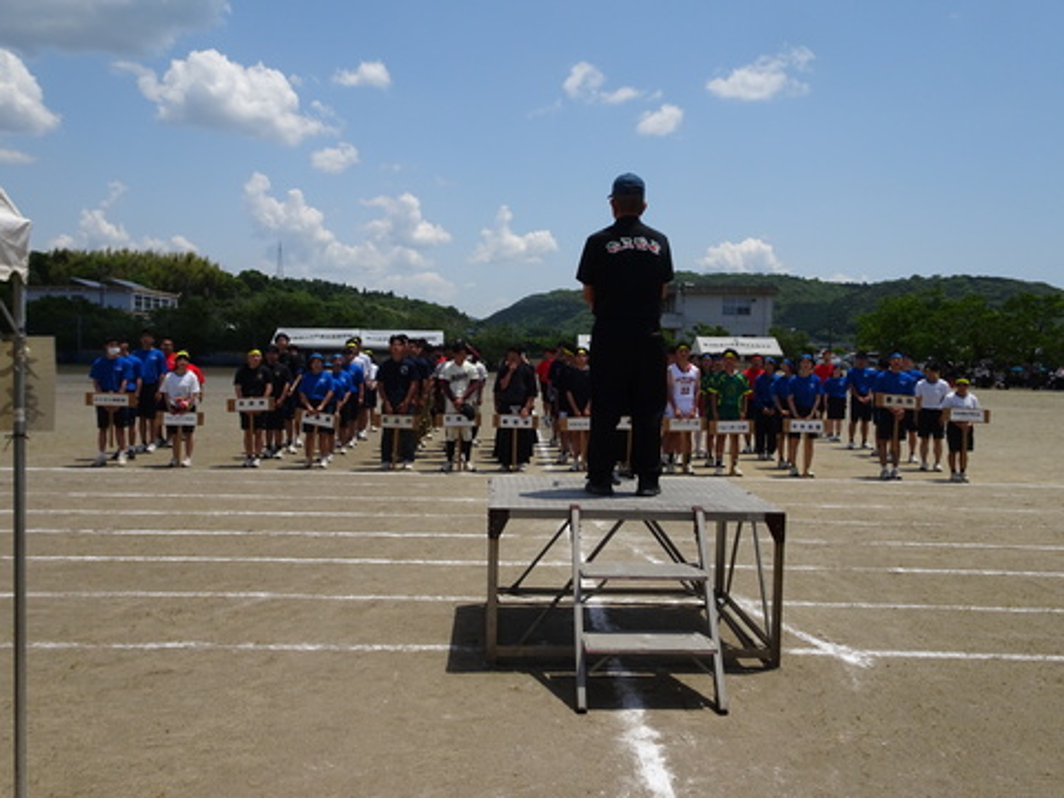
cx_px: 532
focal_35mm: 29
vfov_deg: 48.2
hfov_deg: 61.7
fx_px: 891
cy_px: 399
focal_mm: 4.92
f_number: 3.5
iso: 80
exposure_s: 1/1250
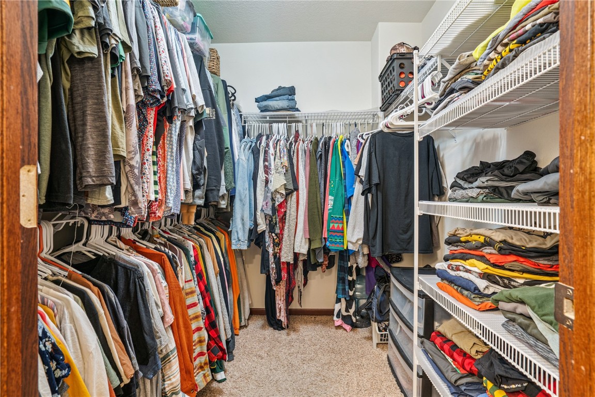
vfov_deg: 67.4
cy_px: 198
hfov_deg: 90.0
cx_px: 298
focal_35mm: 18
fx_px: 297
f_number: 9
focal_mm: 18
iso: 400
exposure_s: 1/1.67
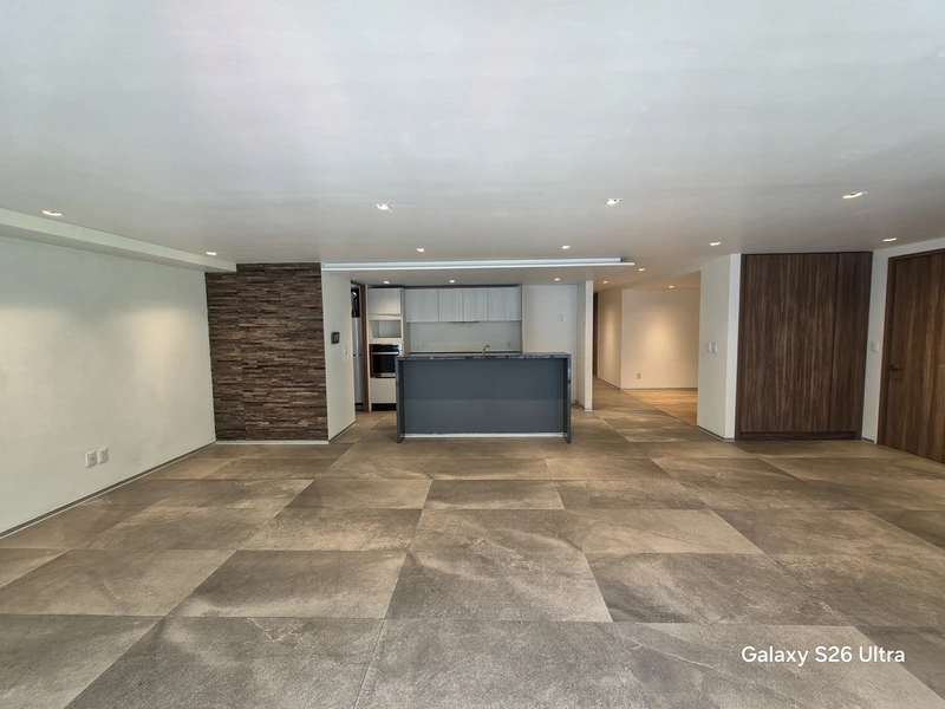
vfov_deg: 89.9
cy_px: 354
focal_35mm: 13
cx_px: 472
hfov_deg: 106.2
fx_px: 355
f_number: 1.9
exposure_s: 1/60
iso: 160
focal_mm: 2.2
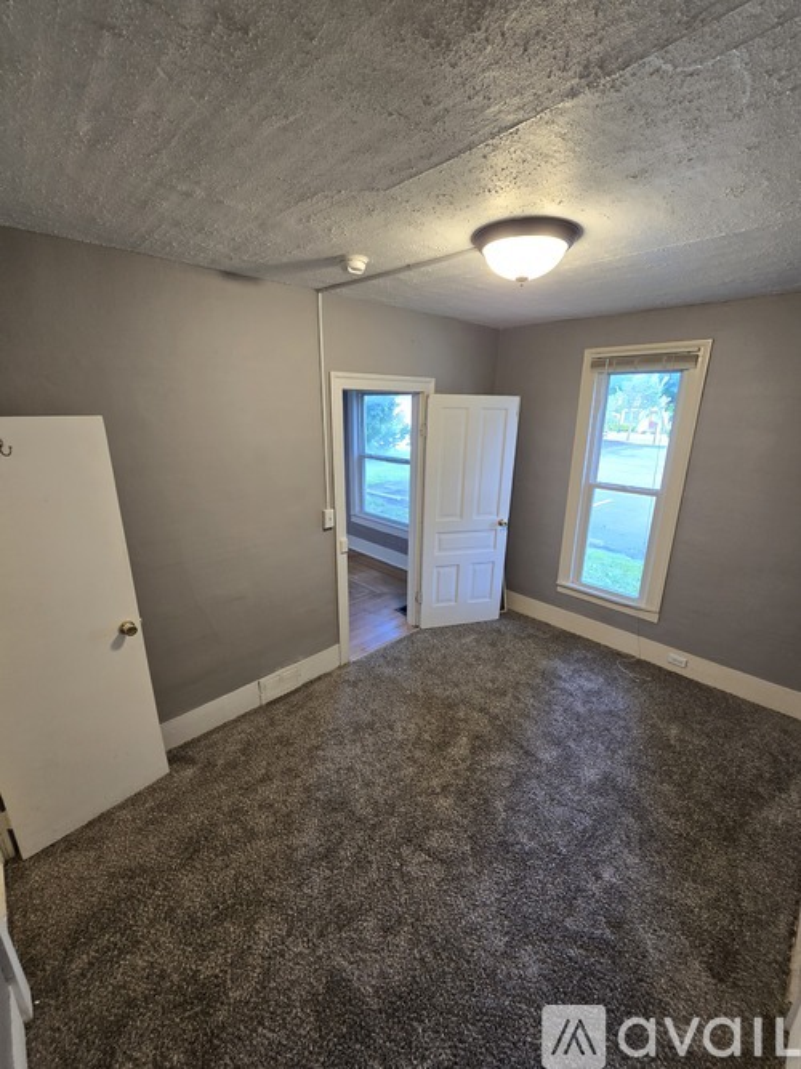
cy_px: 534
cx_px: 400
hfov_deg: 89.9
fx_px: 401
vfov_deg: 106.2
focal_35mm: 13
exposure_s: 1/60
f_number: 2.2
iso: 125
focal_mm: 2.2
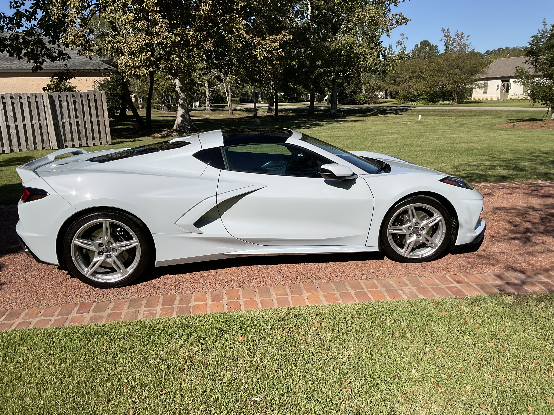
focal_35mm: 29
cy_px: 208
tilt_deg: -12.4
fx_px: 464
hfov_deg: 61.7
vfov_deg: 48.2
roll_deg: +1.0
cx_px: 277
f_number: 1.8
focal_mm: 3
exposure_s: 1/3534
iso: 16
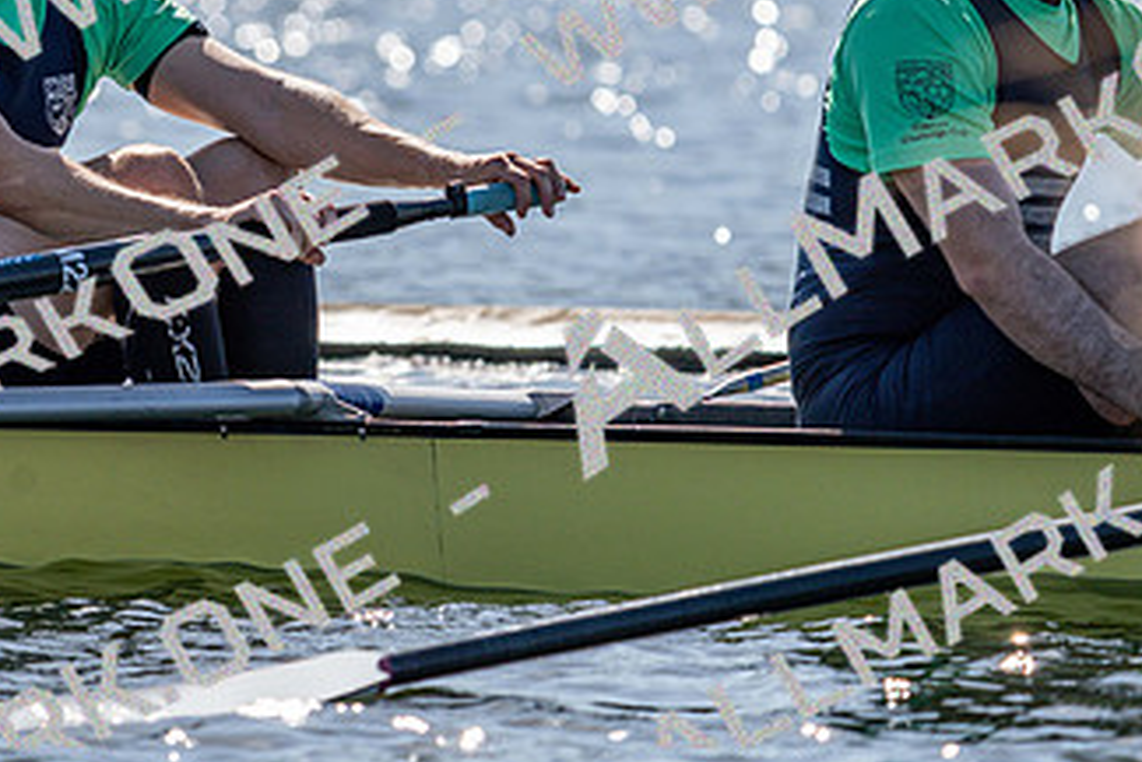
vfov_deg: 2.4
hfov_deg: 3.6
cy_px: 146
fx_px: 18025
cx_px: 264
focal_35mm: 568
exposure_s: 1/2000
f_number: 6.3
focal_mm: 318
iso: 250
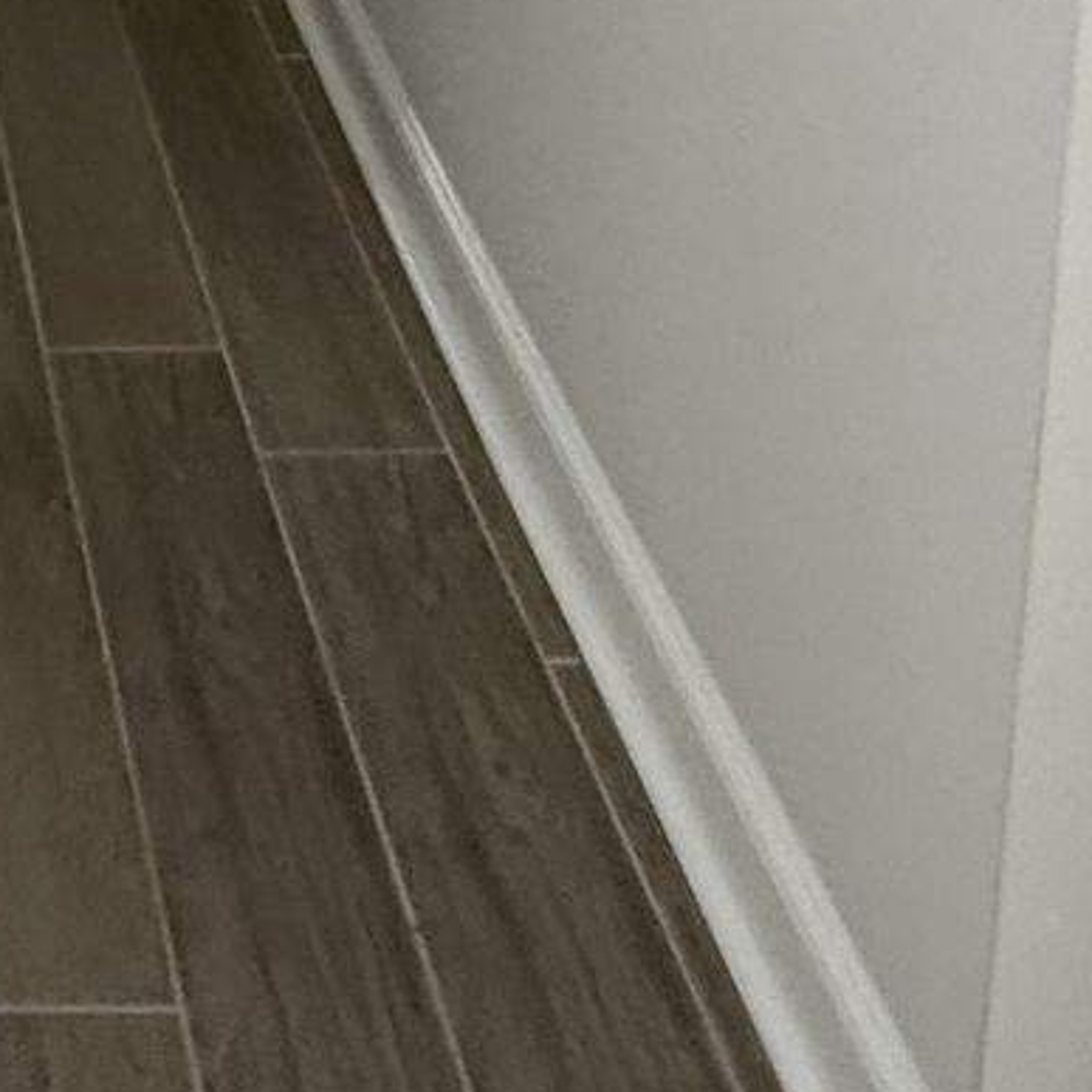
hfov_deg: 24.3
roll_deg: -0.4
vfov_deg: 19.7
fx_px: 2284
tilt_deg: -3.5
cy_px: -883
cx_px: -240
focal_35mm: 64
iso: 400
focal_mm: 2.22
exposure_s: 1/60
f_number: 2.2
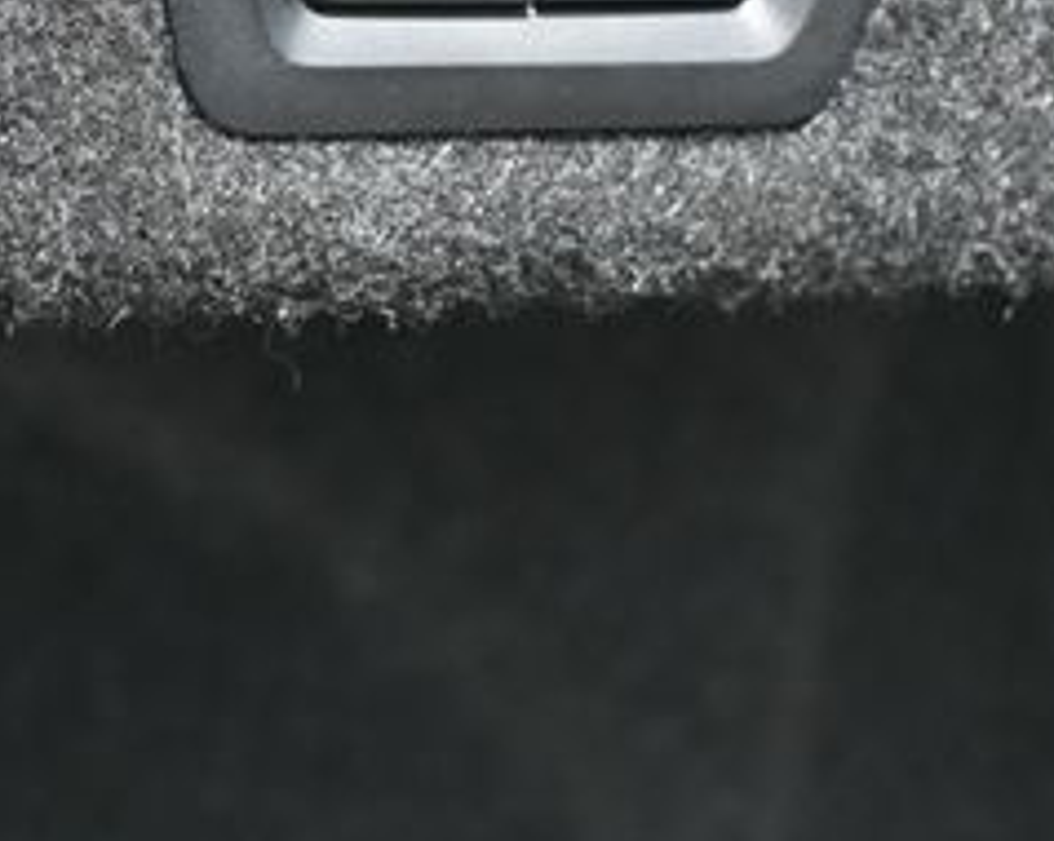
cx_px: 412
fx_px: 3304
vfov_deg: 14.2
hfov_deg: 18.1
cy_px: -75
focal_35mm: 106
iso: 110
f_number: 5.6
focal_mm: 28
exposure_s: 1/250
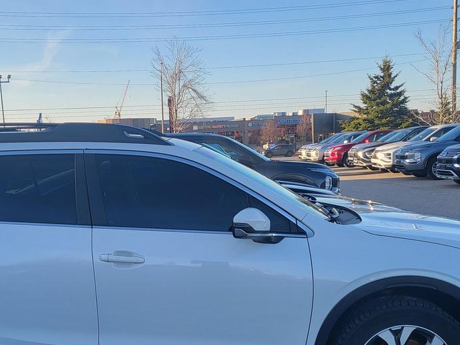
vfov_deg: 29.8
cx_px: 150
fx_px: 638
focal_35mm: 48
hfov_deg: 39.1
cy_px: 257
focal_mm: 5.4
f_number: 1.8
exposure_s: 1/756
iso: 40
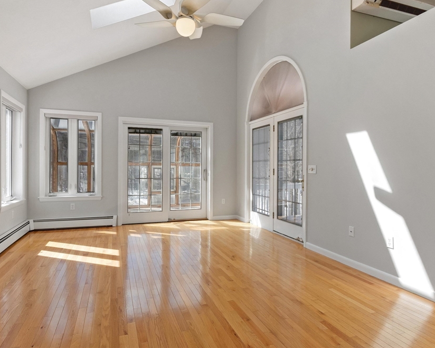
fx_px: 270
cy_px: 168
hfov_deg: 77.6
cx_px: 210
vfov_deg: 65.5
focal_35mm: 21
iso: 400
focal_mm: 12
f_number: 7.1
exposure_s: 1/30
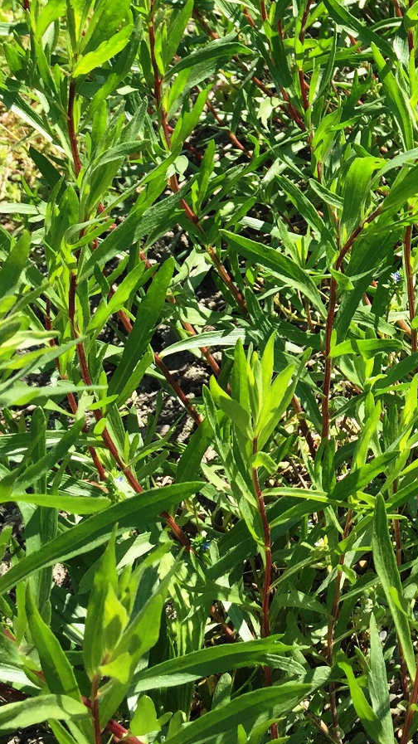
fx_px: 1361
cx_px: 489
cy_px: 67
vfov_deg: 29.3
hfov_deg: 16.8
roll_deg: +2.6
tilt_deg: -29.3
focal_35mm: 69
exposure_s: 1/860
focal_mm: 4.15
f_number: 2.2
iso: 32
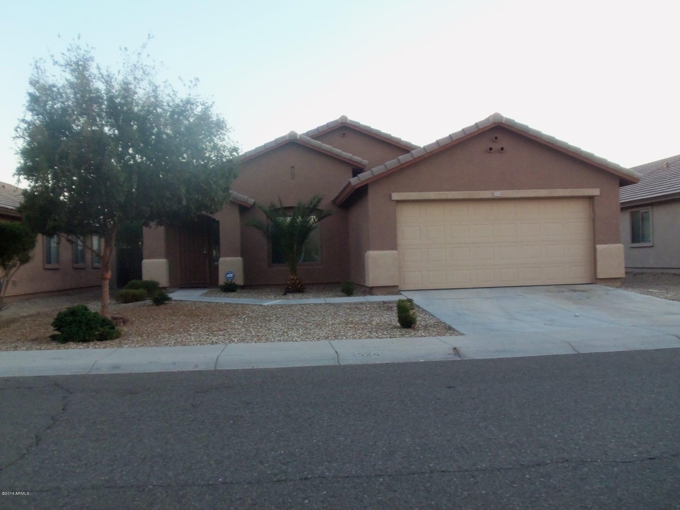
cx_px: 340
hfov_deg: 49.0
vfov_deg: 37.7
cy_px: 255
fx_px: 746
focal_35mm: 38
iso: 200
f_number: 3.7
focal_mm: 6.7
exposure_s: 1/30
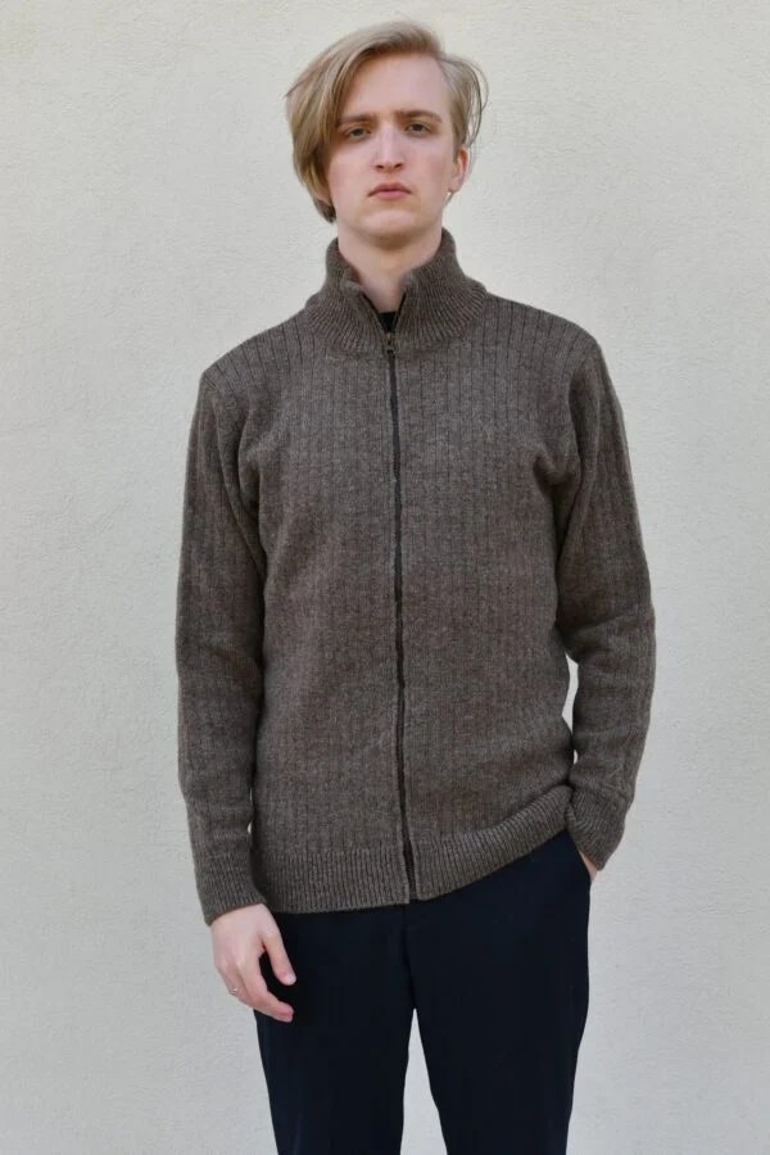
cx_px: 385
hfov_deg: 24.6
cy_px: 578
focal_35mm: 55
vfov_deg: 36.2
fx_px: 1764
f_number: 5.6
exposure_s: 1/90
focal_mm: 55
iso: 100
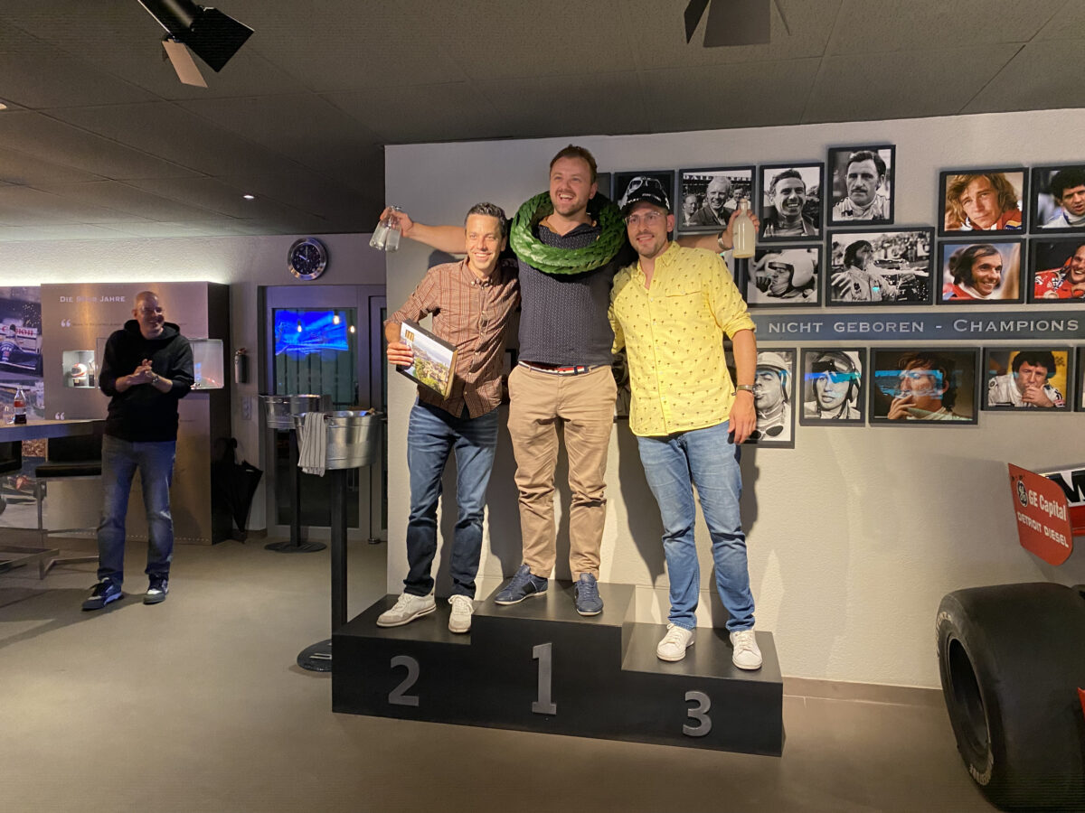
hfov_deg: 67.3
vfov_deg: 53.1
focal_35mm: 26
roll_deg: -0.8
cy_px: 406
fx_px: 815
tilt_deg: -2.9
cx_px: 542
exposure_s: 1/33
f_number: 1.8
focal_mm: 4.25
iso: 400
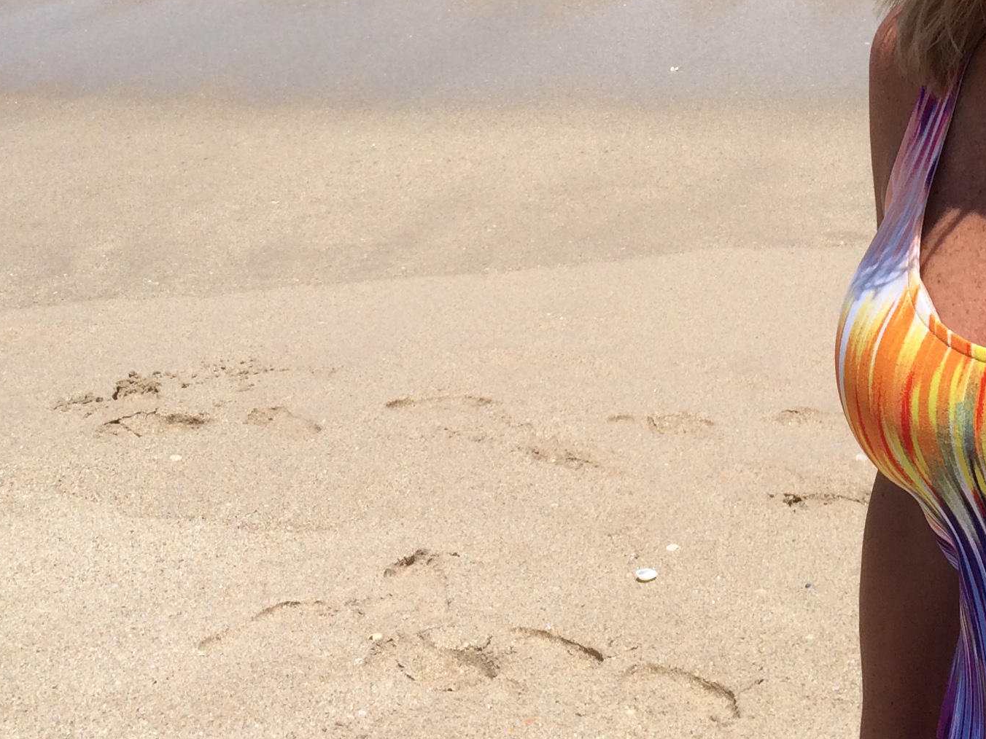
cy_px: -12
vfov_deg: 20.3
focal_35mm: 70
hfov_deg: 27.1
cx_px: 831
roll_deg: +0.0
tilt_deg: -15.1
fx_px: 1994
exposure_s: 1/3165
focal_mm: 4.15
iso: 32
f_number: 2.2
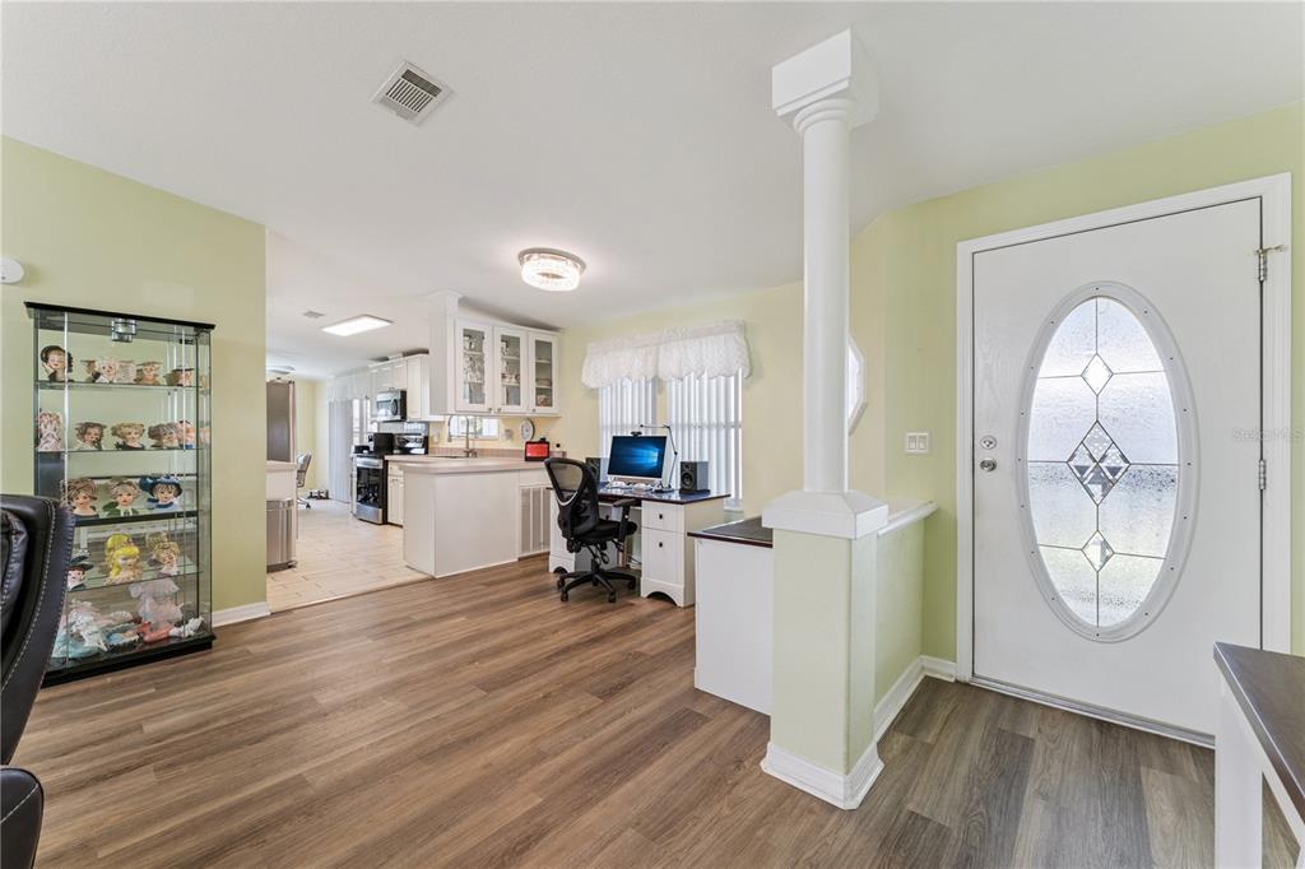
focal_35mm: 14
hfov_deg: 104.3
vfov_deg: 81.2
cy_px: 434
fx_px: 507
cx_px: 652
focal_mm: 14
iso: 800
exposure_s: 1/20
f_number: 11
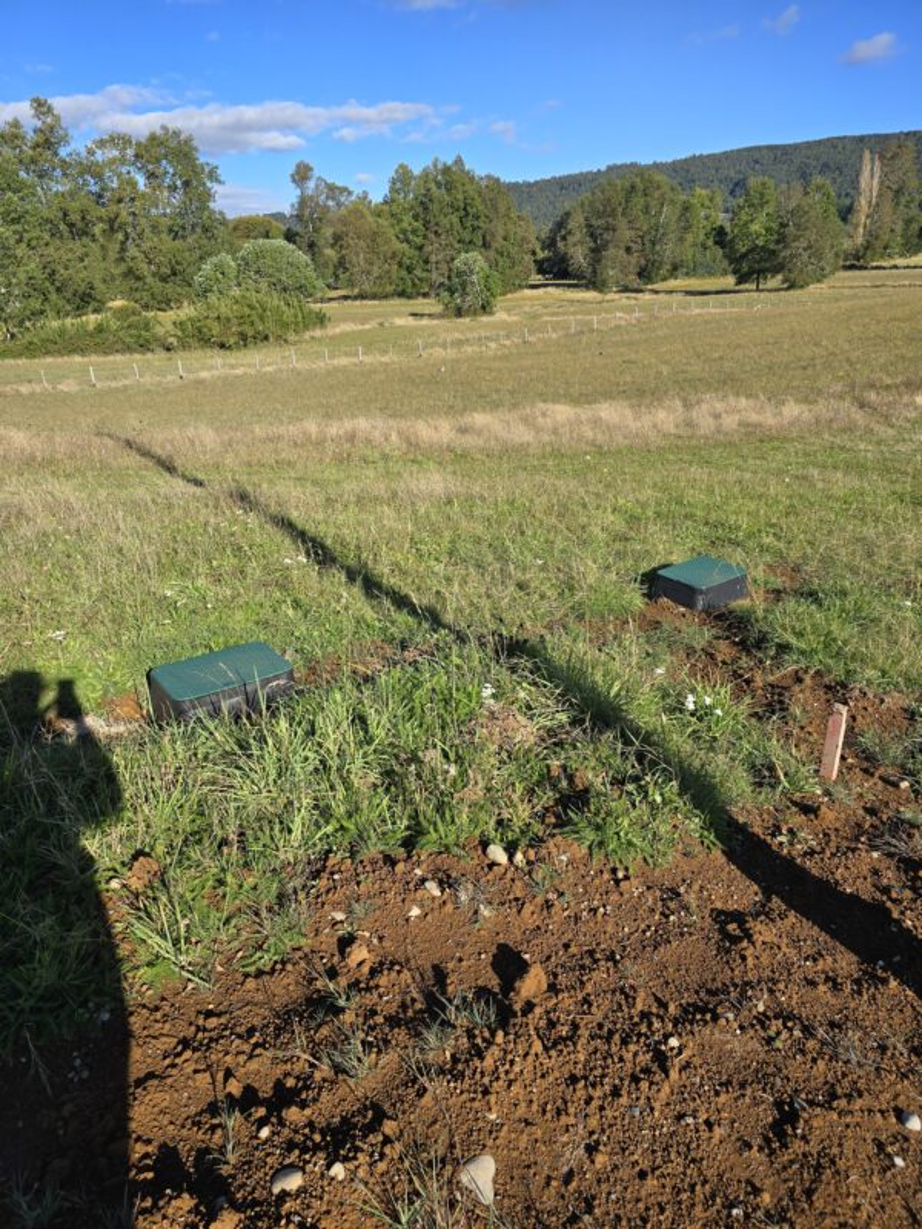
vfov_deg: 73.9
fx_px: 817
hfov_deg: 58.9
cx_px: 461
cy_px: 614
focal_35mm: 23
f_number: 1.7
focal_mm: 6.3
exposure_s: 1/579
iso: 12
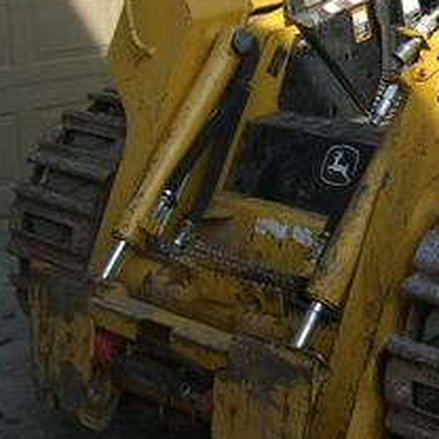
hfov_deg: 19.2
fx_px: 1263
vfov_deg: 19.6
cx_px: 428
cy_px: 135
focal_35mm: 88
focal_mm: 7.9
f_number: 5.6
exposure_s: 1/200
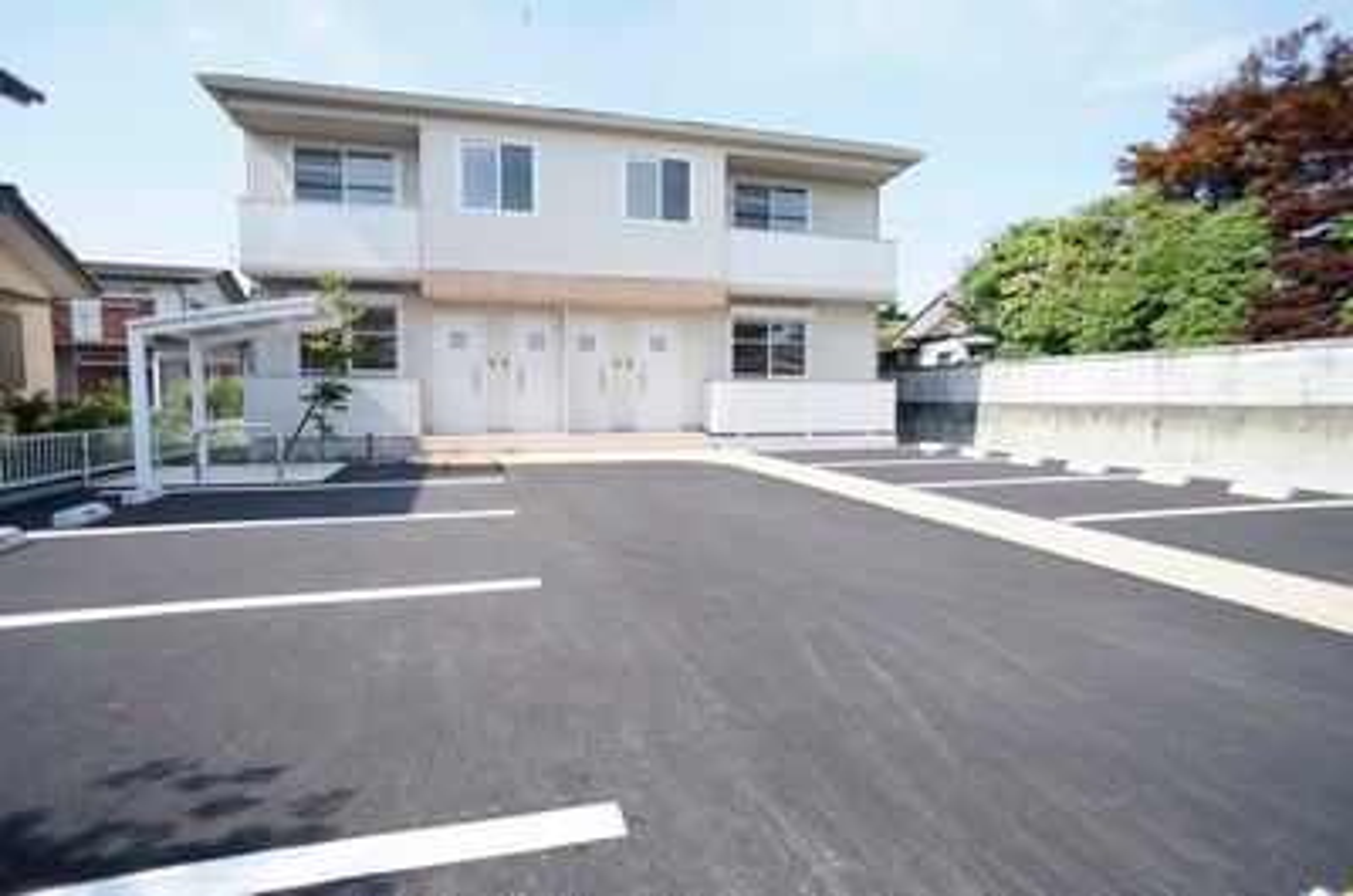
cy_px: 448
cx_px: 676
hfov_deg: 73.8
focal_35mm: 24
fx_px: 900
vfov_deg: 52.9
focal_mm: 16
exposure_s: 1/1250
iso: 200
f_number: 3.2
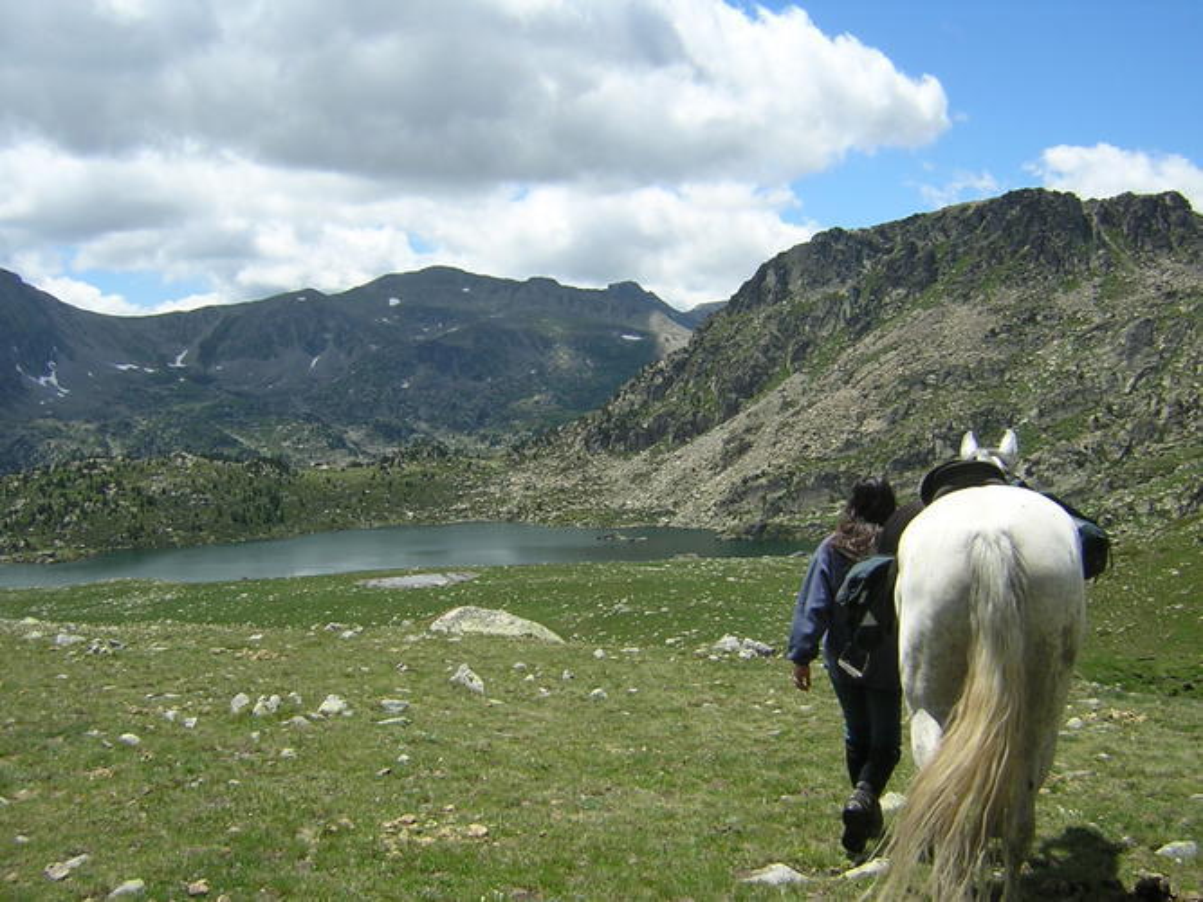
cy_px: 451
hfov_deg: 51.4
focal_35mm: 36
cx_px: 602
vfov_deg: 39.6
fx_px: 1251
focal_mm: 4.7
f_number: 5.2
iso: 100
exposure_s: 1/391
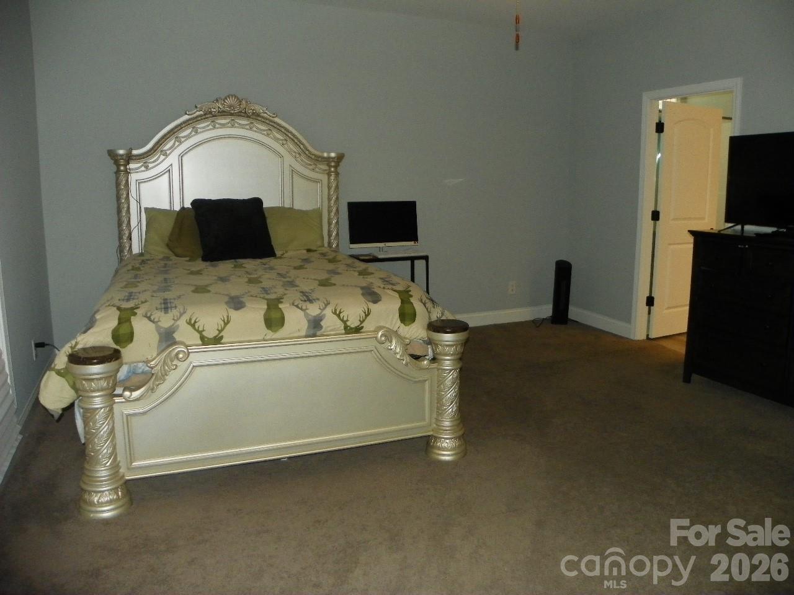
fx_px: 596
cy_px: 298
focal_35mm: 26
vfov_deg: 53.1
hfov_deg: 67.3
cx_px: 397
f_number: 2.8
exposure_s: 1/125
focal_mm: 4.6
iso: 200
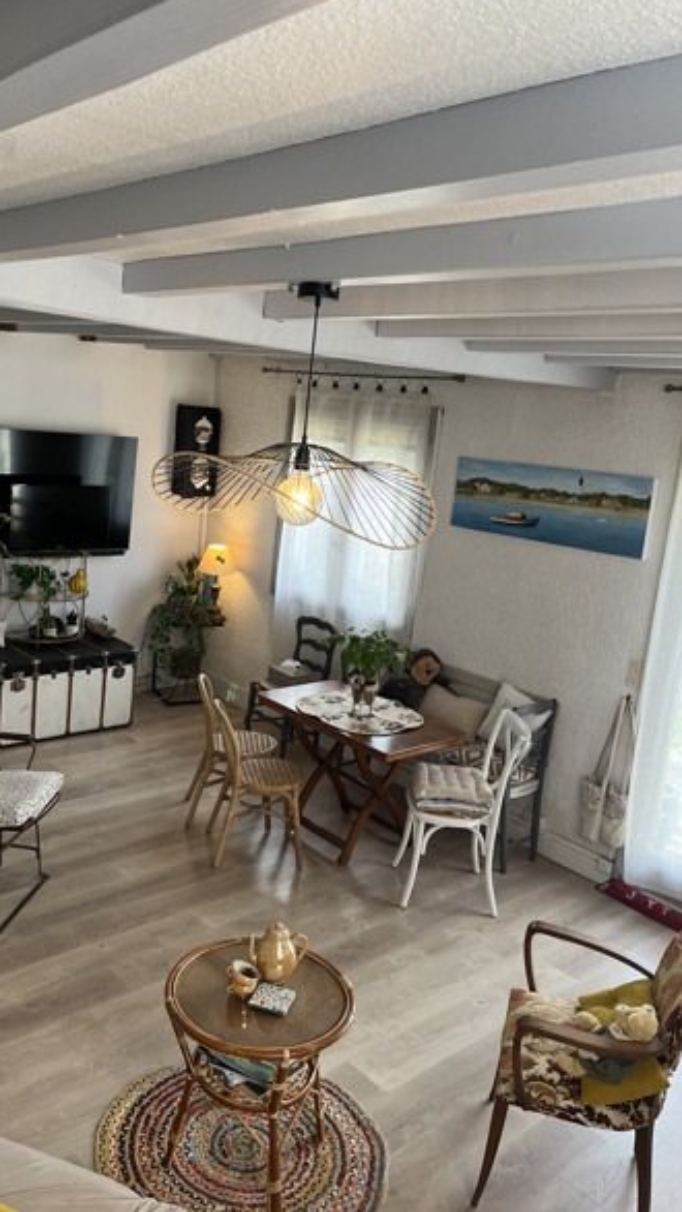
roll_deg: -4.8
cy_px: 594
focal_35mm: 29
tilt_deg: -12.7
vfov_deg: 66.0
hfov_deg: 40.0
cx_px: 260
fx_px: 932
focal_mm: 5.1
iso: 100
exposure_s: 1/121
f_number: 1.6
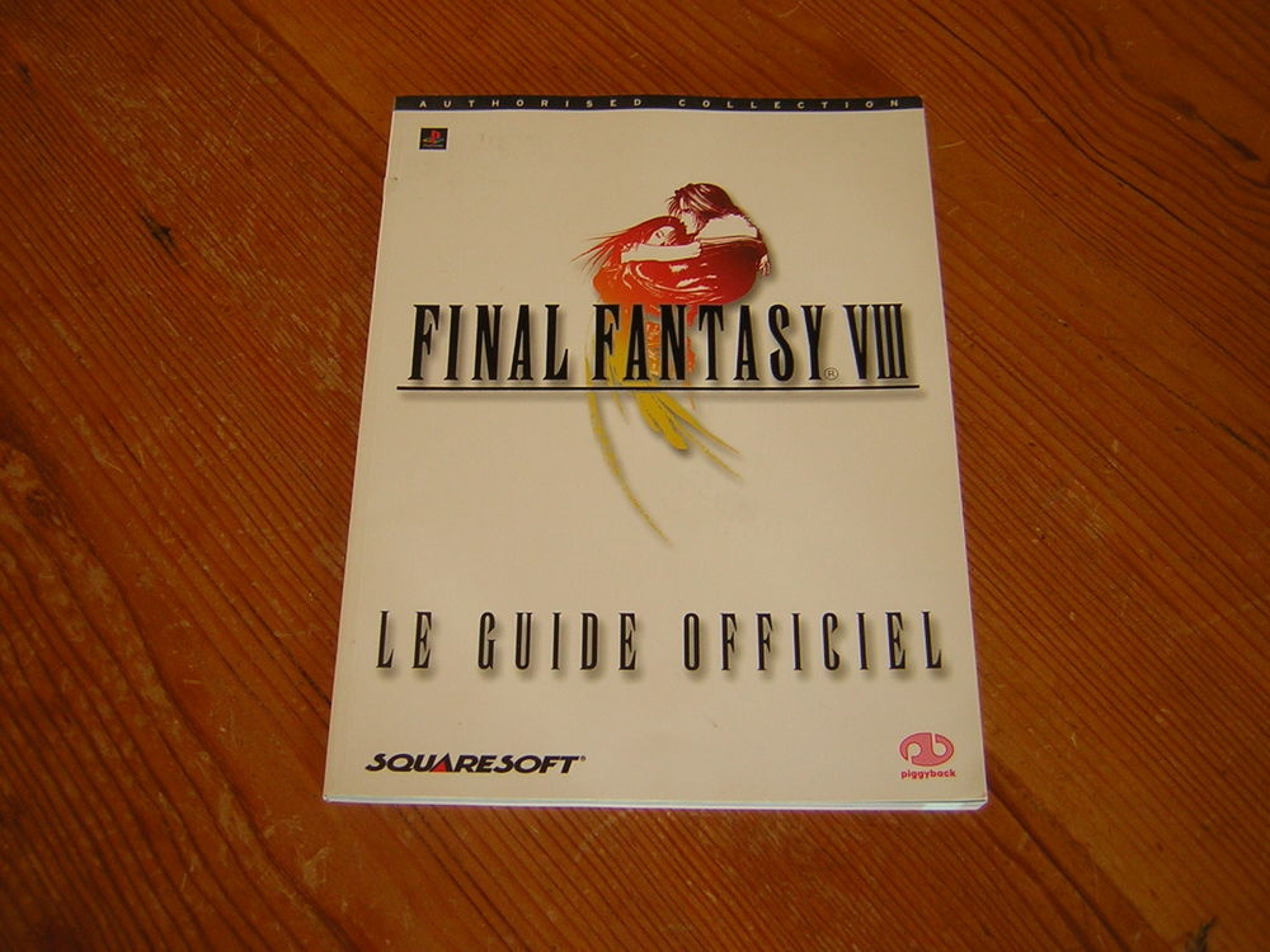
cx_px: 635
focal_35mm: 36
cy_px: 476
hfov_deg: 51.4
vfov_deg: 39.7
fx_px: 1321
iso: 50
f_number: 2.6
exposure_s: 1/79.7
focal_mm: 4.7
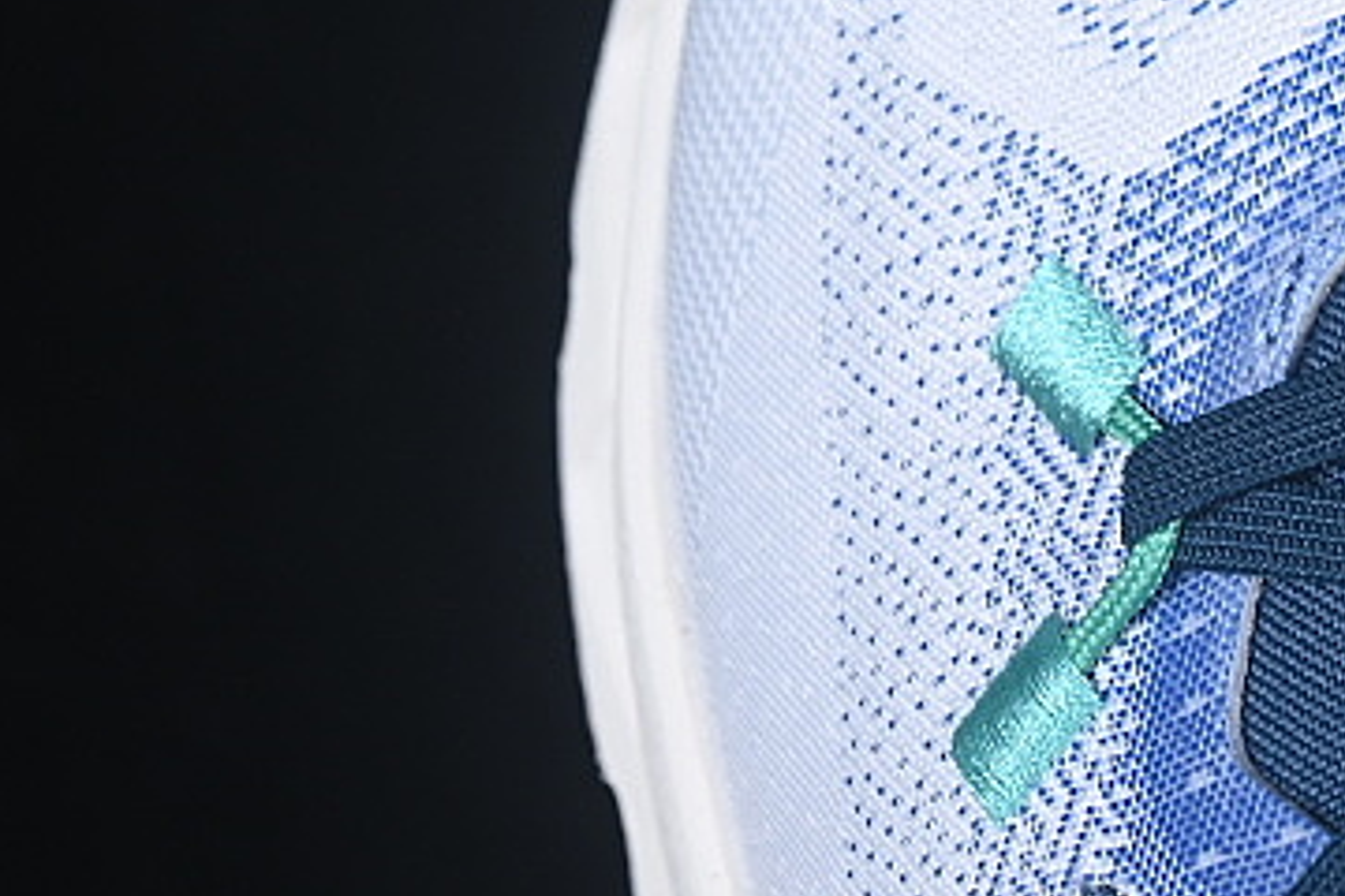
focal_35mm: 225
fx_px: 8406
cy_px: -19
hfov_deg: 9.1
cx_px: 1521
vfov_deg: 6.1
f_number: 7.1
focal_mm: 50
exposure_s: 1/80
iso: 160
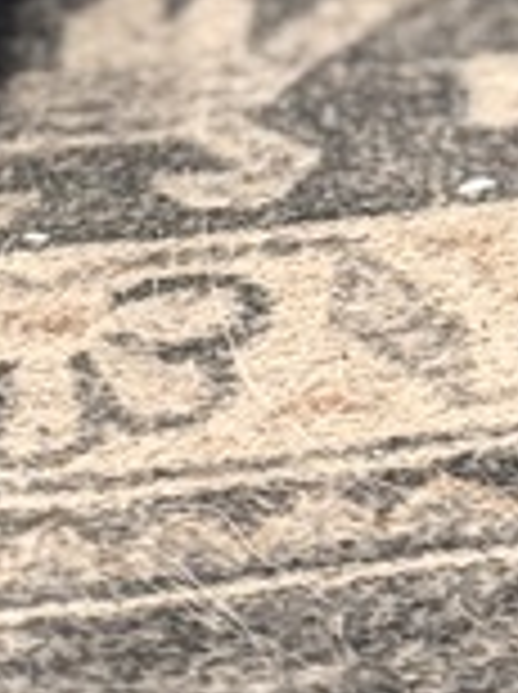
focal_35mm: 160
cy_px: -652
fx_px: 3201
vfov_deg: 11.3
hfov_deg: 8.7
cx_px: 1050
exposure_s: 1/60
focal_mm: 6.76
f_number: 1.78
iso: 640
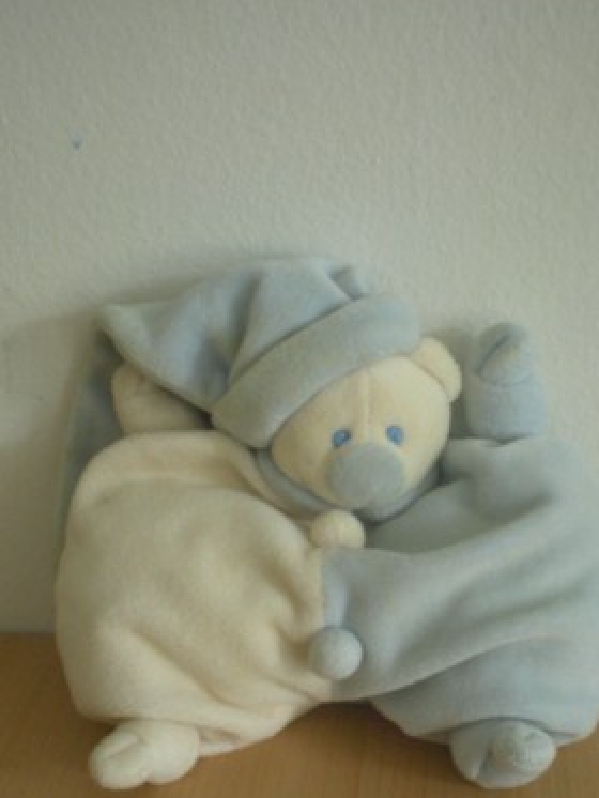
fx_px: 1222
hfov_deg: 27.5
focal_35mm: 53
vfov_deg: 35.8
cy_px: 539
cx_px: 332
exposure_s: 1/23
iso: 200
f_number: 3.1
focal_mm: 6.3
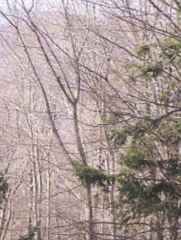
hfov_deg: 3.5
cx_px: 15
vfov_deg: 4.6
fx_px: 2980
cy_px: 192
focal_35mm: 428
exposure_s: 1/200
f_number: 3.2
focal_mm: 23.1
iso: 80
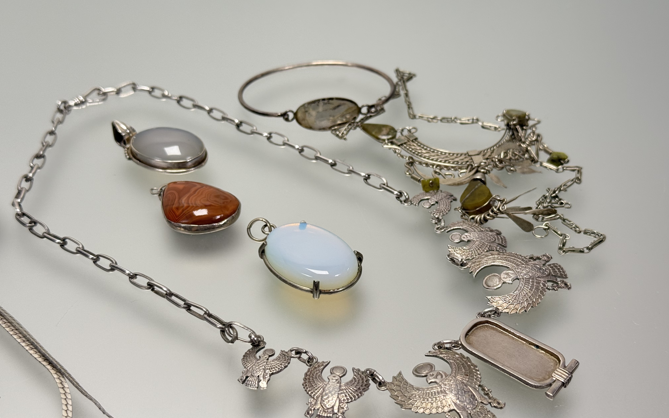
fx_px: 930
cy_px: 239
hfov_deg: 39.6
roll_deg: +0.7
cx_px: 334
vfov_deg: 25.3
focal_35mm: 51
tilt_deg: -39.4
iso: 80
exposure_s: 1/100
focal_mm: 6.76
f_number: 1.78
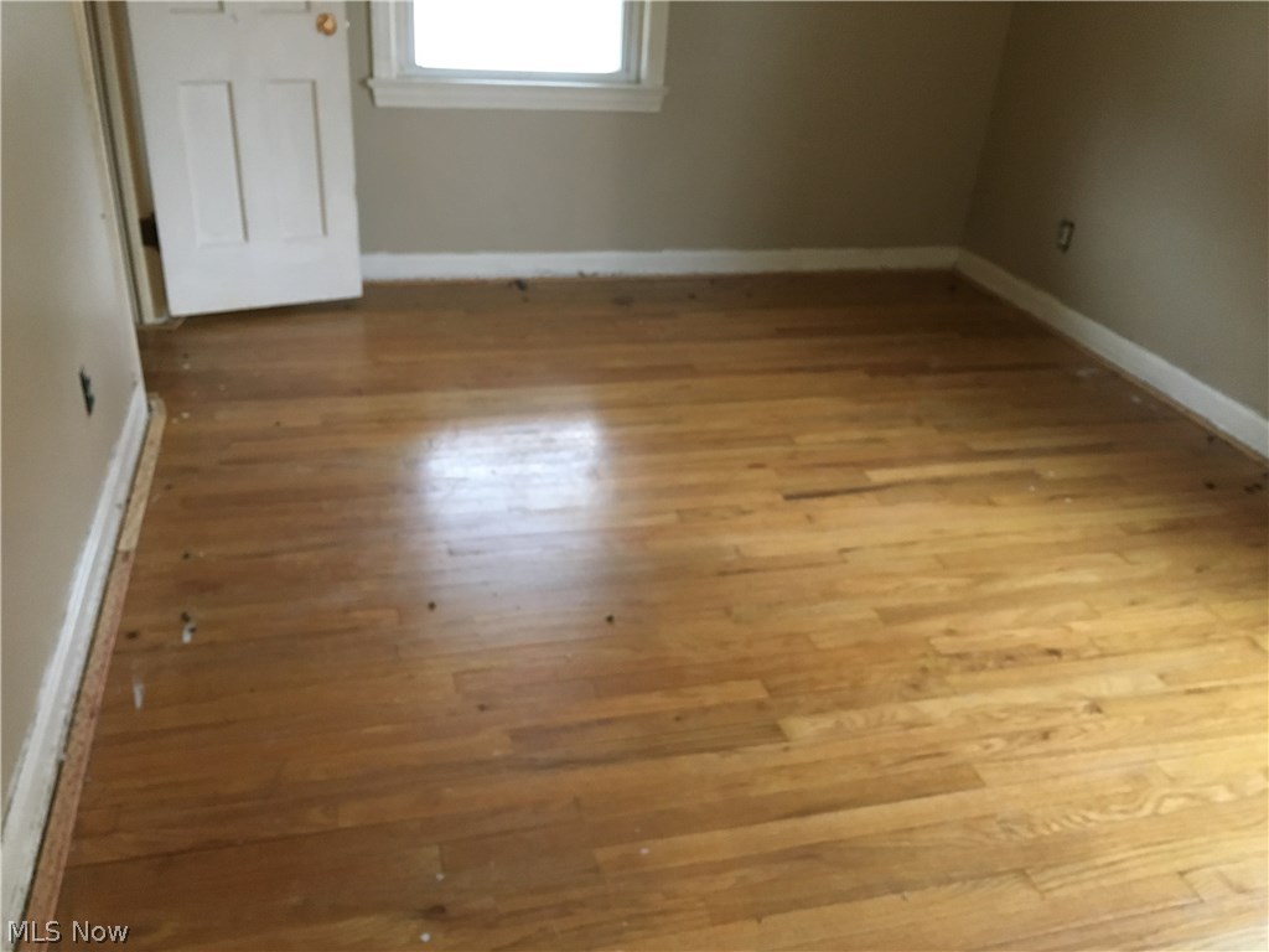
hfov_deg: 61.7
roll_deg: -3.3
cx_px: 634
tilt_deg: -28.0
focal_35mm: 29
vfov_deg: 48.2
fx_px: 1063
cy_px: 476
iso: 200
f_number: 2.2
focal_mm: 4.15
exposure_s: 1/17
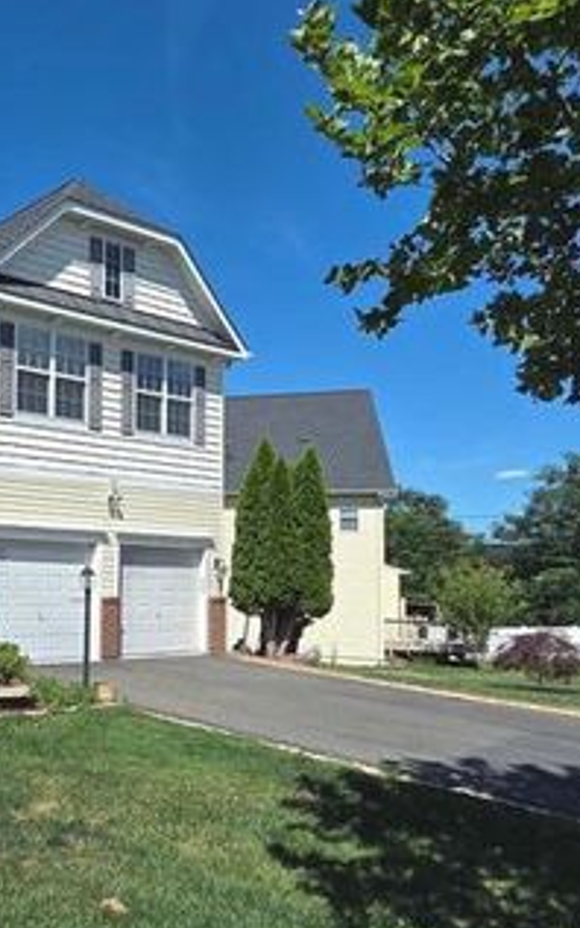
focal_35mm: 29
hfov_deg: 36.8
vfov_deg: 64.3
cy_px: 531
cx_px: -50
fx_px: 734
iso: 50
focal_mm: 2.2
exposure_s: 1/2953
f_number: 2.2
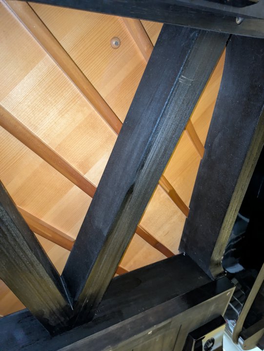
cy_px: 176
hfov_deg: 54.9
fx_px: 254
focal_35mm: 25
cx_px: 132
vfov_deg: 69.4
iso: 1375
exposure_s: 1/24
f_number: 1.89
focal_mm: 5.43
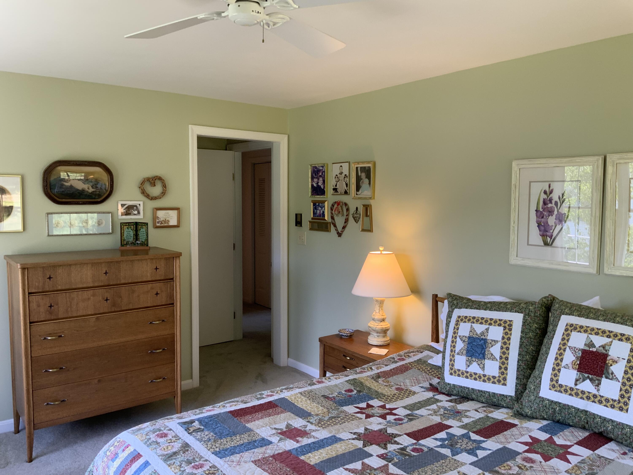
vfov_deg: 48.2
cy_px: 238
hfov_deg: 61.7
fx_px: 530
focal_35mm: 29
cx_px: 316
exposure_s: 1/122
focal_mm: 3
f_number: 1.8
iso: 50
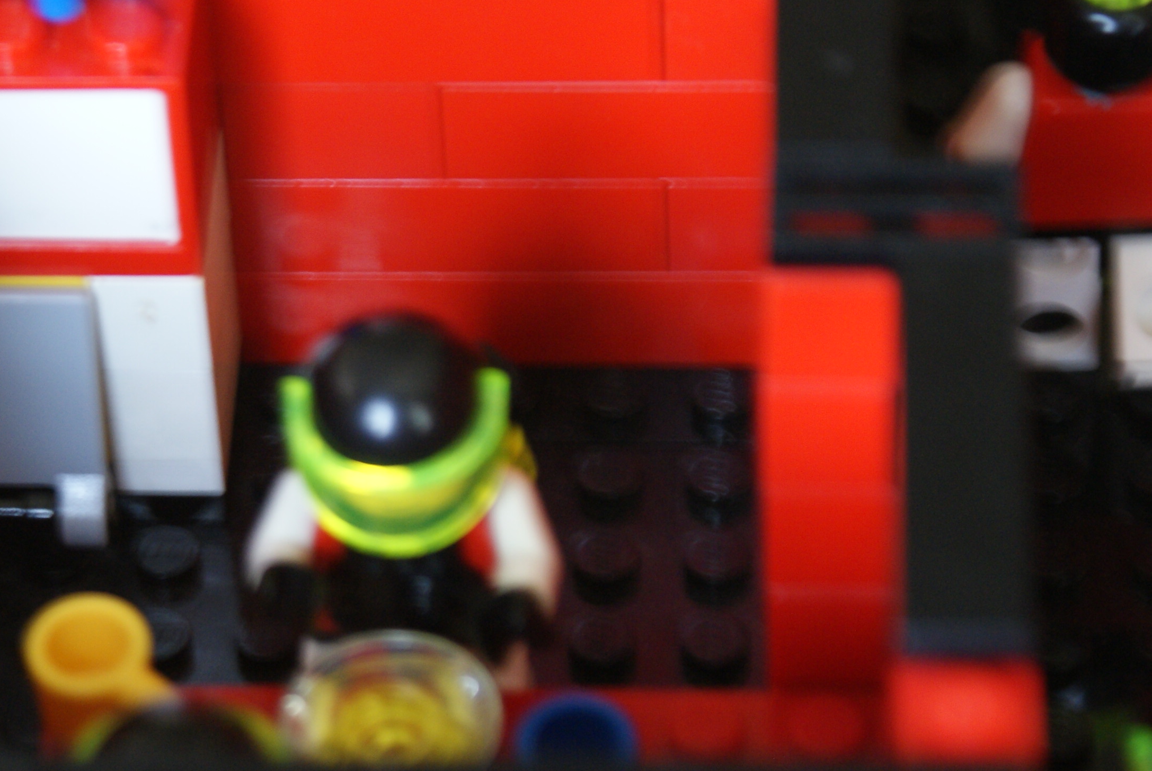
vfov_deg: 7.4
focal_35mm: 187
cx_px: 359
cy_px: 312
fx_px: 5991
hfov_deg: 11.0
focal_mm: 70
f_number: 5.6
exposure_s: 1/4
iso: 400
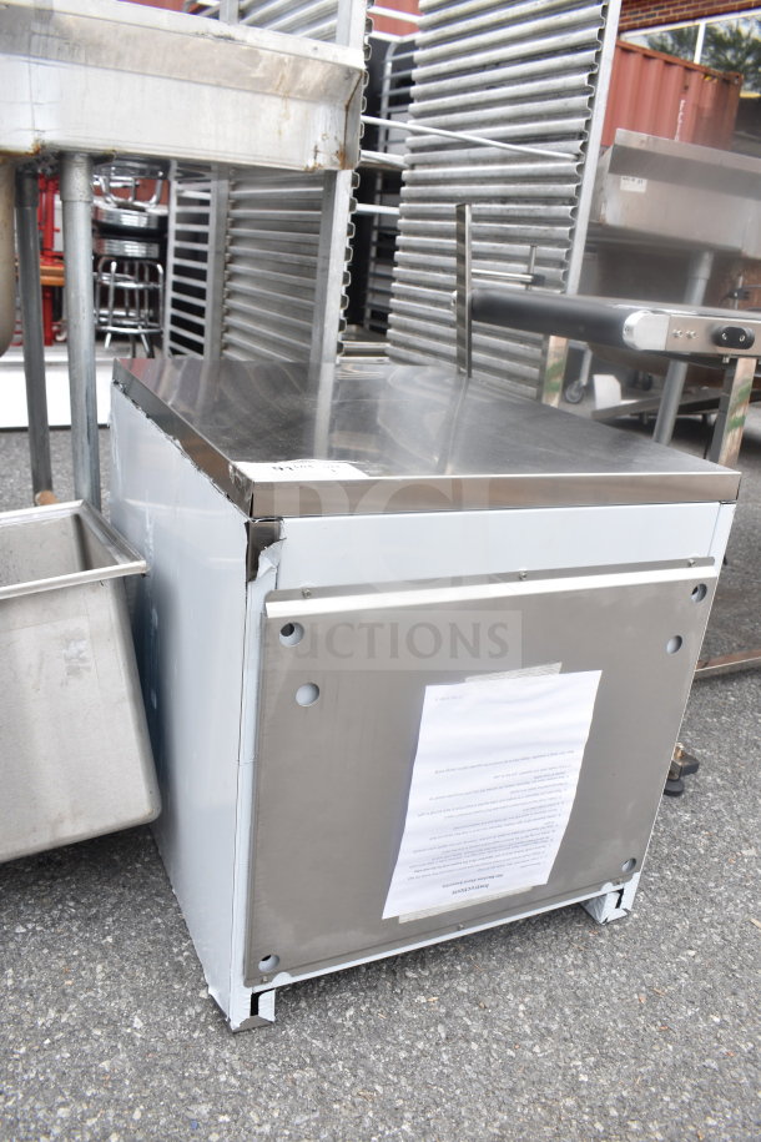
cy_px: 571
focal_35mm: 27
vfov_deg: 67.4
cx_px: 380
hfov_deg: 47.9
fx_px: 856
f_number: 5.6
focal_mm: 18
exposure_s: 1/125
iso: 200
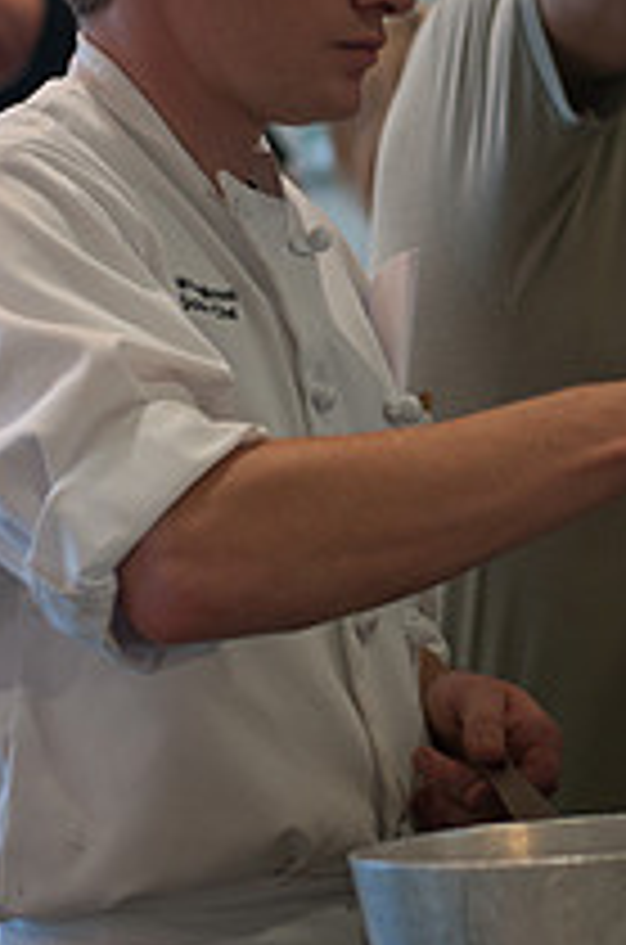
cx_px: 624
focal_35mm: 161
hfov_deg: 8.4
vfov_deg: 12.8
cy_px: 248
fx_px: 4220
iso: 800
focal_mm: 50
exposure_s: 1/60
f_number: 2.8
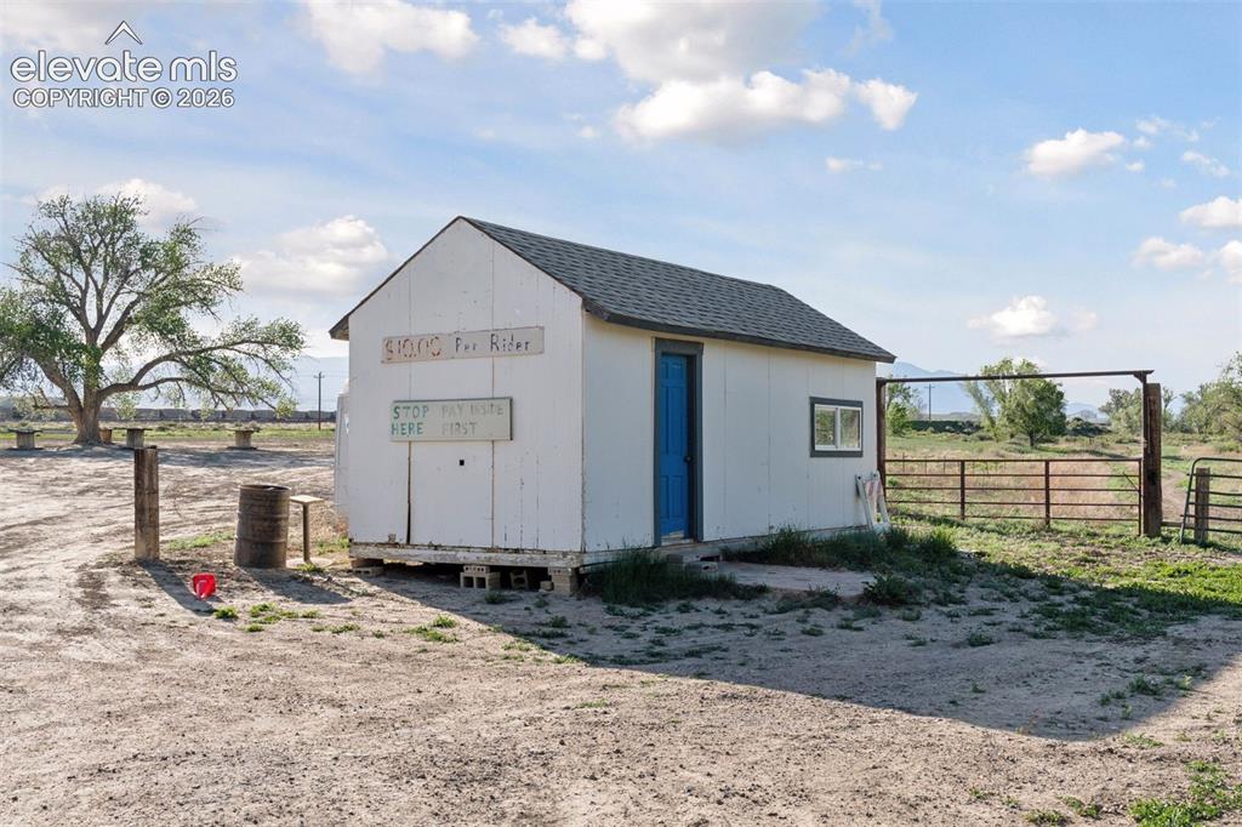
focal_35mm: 41
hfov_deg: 47.4
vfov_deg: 32.6
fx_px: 1414
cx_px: 621
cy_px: 414
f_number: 9
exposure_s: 1/800
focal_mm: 41
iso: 400
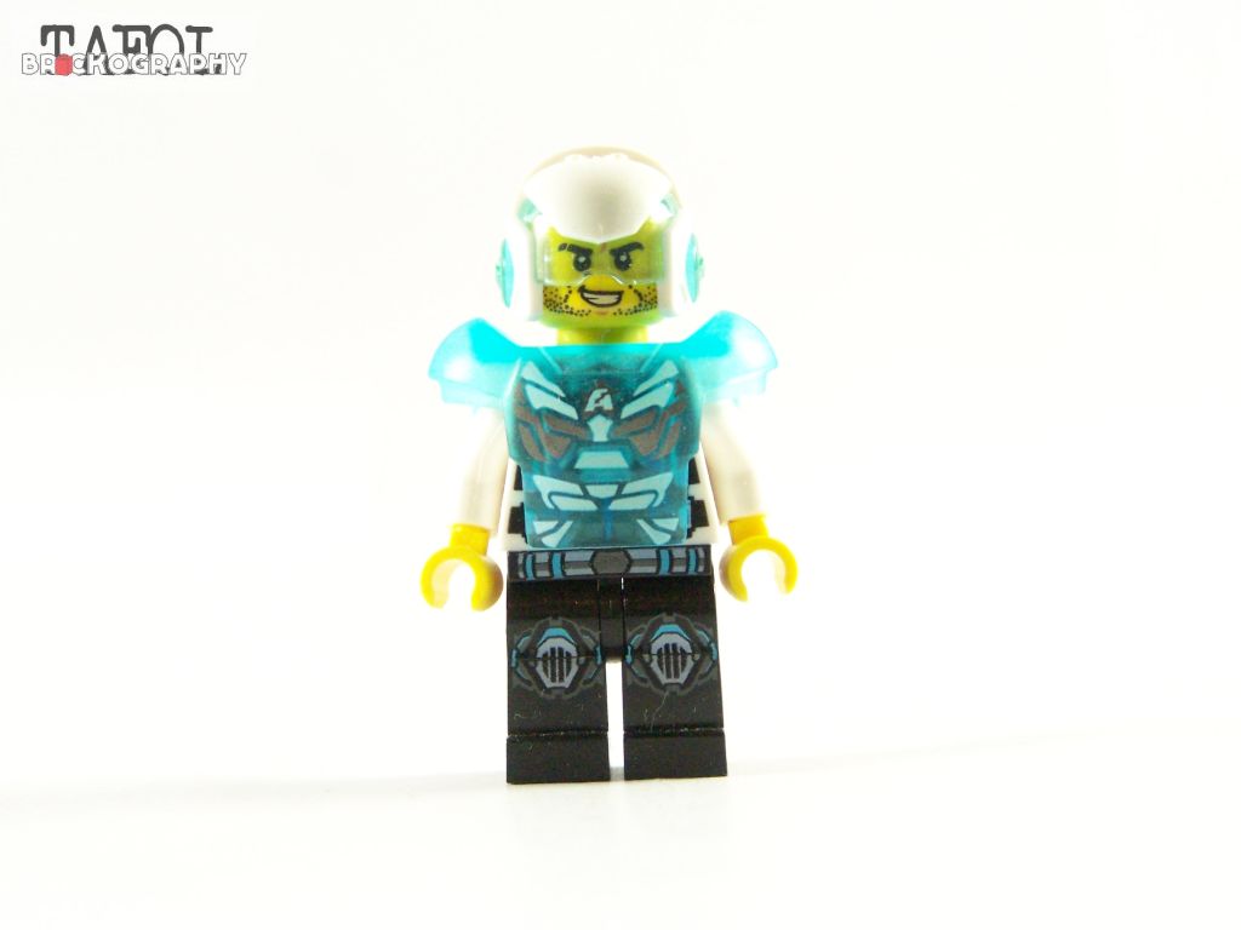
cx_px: 620
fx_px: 4195
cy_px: 465
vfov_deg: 12.7
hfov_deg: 16.8
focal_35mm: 117
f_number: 3.6
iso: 400
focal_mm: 19.4
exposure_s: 1/60
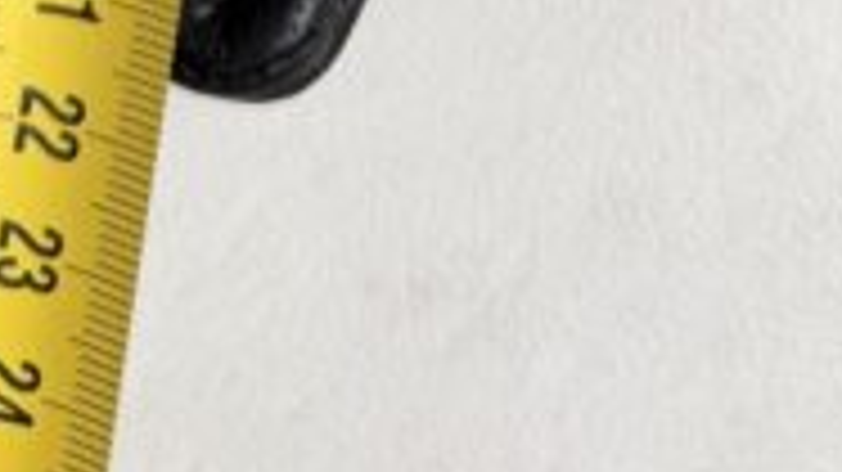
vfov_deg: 8.4
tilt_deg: -78.2
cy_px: -1097
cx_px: 275
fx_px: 2499
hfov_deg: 19.1
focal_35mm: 112
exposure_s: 1/121
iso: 50
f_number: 1.78
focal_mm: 6.76
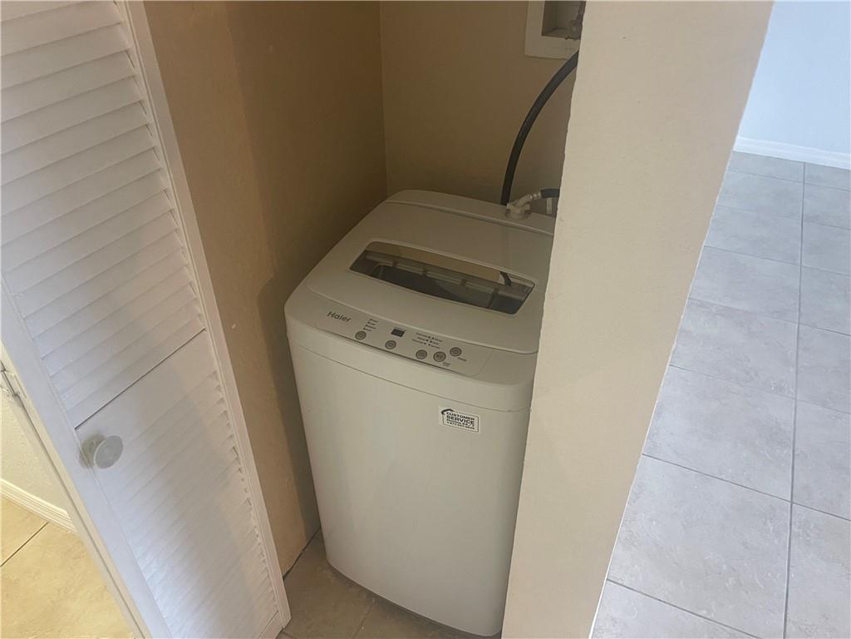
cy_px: 320
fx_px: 639
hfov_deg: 67.3
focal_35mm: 26
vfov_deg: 53.1
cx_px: 426
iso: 200
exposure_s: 1/60
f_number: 1.6
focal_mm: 5.1
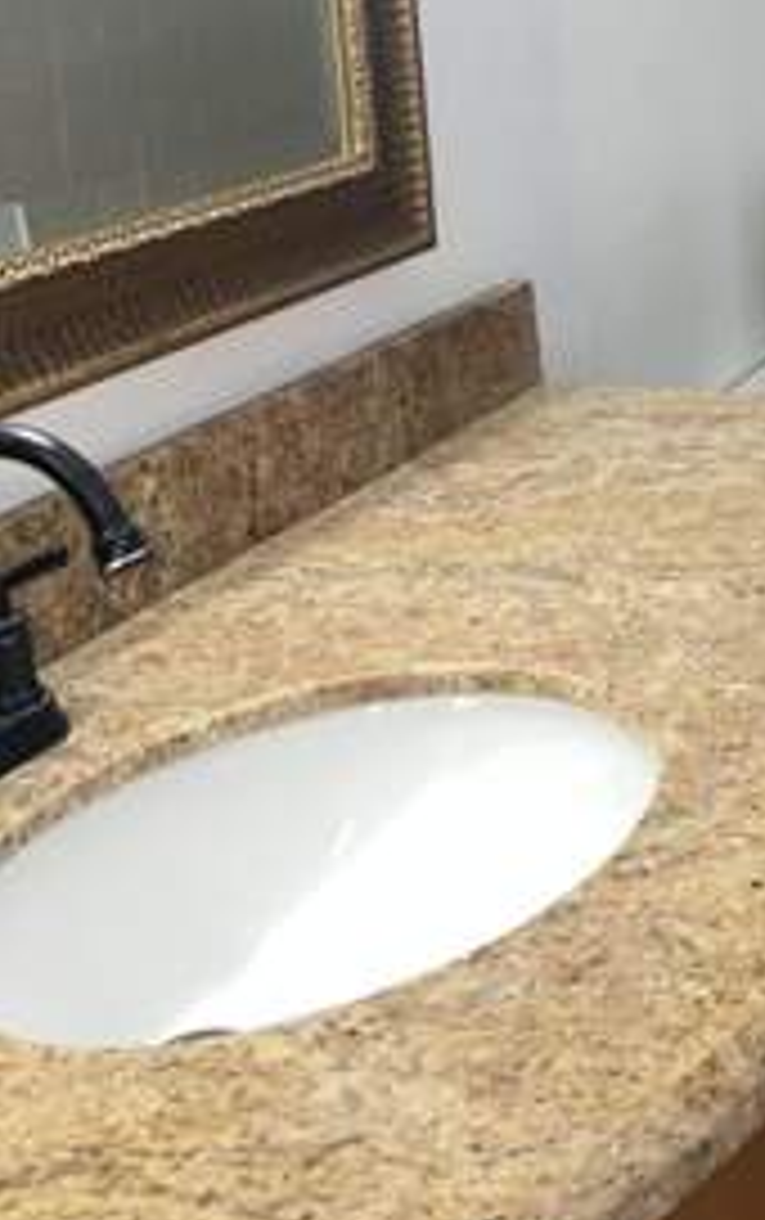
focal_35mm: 65
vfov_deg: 30.9
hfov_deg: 18.3
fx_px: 2163
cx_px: 1076
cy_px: 279
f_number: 1.5
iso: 100
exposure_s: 1/120
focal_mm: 5.7
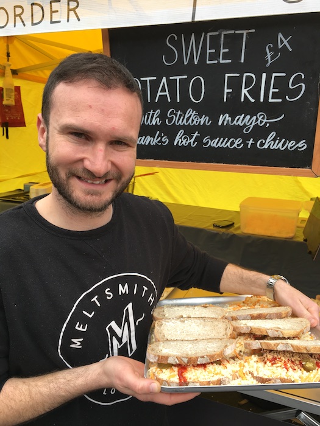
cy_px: 213
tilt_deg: -13.9
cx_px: 160
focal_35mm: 29
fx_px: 357
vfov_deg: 61.7
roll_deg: -1.2
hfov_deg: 48.2
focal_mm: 4.15
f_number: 2.2
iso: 25
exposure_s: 1/329
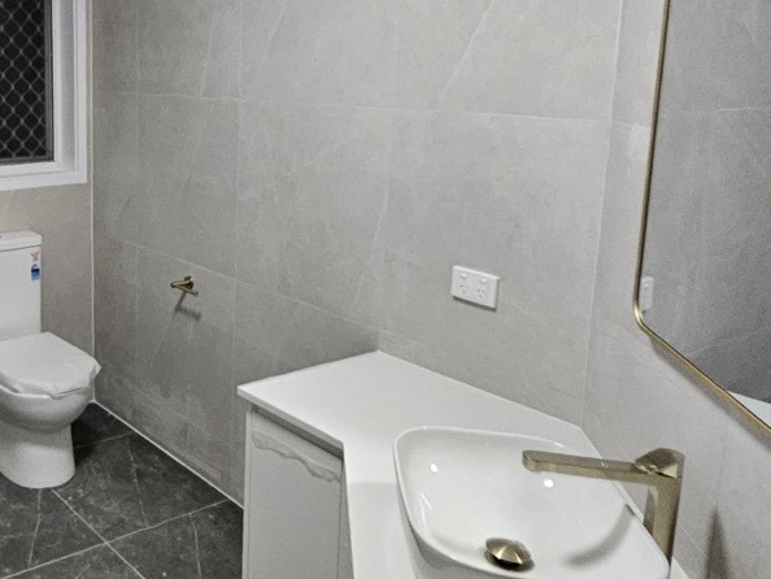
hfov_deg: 47.2
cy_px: 199
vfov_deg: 40.3
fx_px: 780
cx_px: 74
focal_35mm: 35
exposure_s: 1/50
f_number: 2.2
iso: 320
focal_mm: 1.74
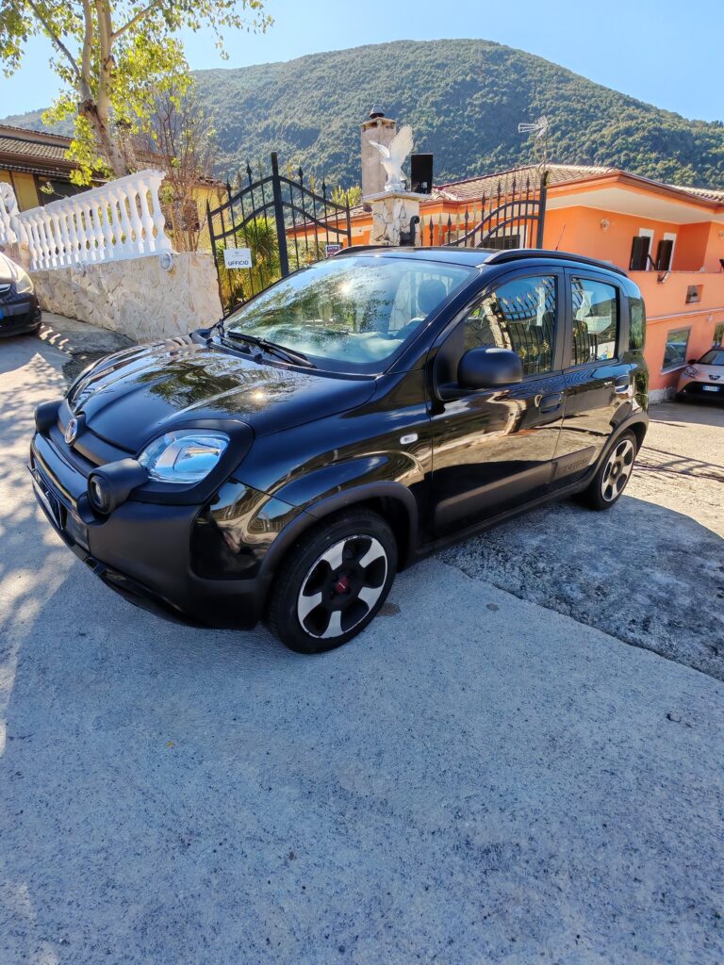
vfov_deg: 84.7
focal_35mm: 19
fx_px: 530
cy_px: 482
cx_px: 362
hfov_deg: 68.7
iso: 50
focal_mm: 1.96
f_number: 2.2
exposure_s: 1/790
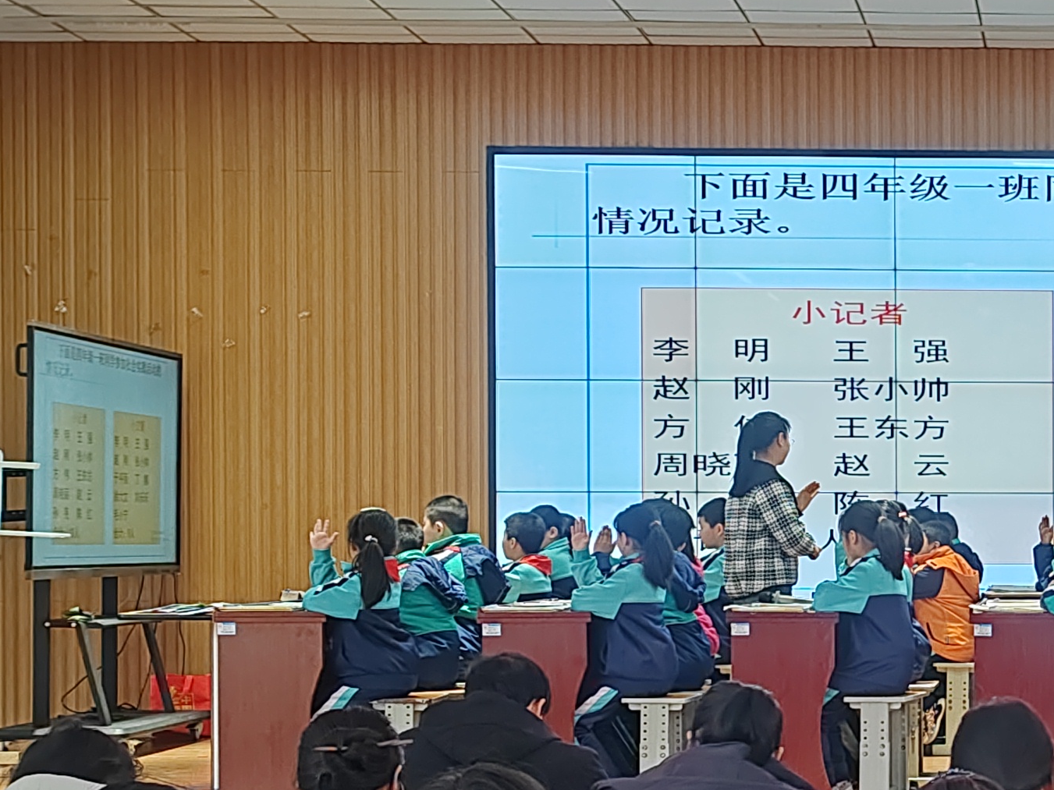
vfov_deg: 18.1
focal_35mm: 81
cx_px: 1119
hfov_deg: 22.9
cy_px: 570
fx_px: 2466
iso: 500
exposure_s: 1/100
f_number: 1.8
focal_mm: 6.14
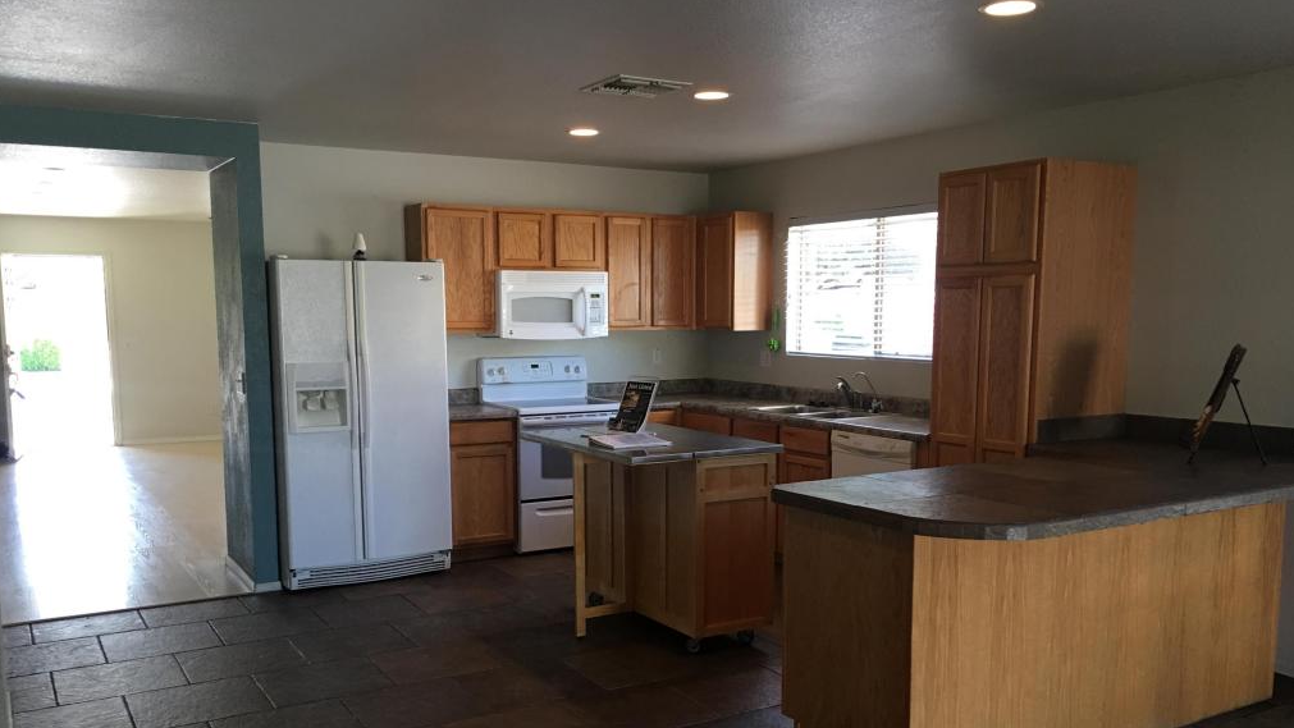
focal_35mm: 32
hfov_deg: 61.0
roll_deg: +0.5
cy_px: 463
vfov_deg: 36.4
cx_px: 646
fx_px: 1098
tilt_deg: -7.7
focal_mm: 4.15
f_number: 2.2
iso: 40
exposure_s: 1/30
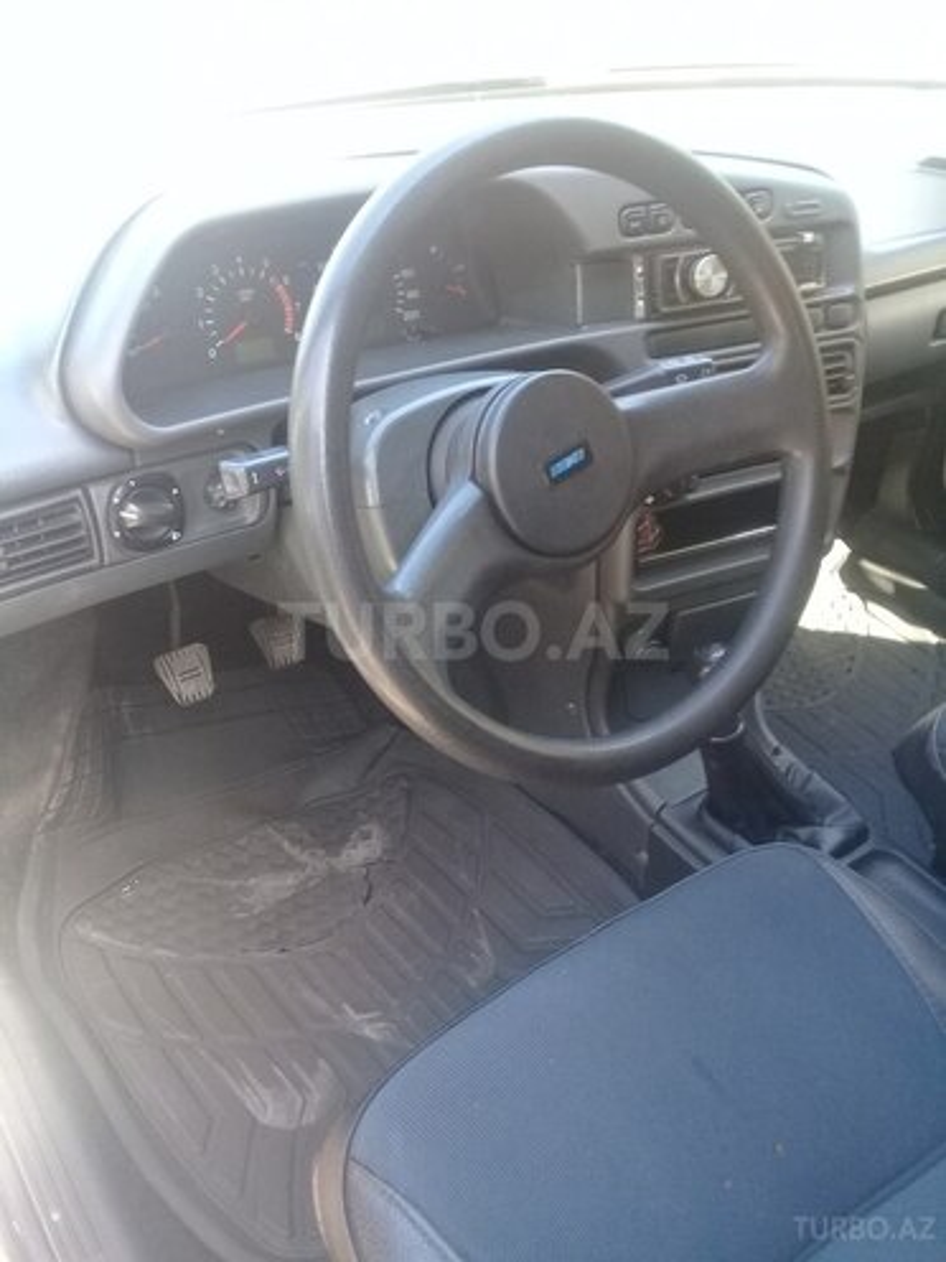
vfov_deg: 58.4
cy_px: 631
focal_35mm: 31
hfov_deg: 45.4
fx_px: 1130
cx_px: 473
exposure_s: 1/33
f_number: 2.2
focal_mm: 3.3
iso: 80
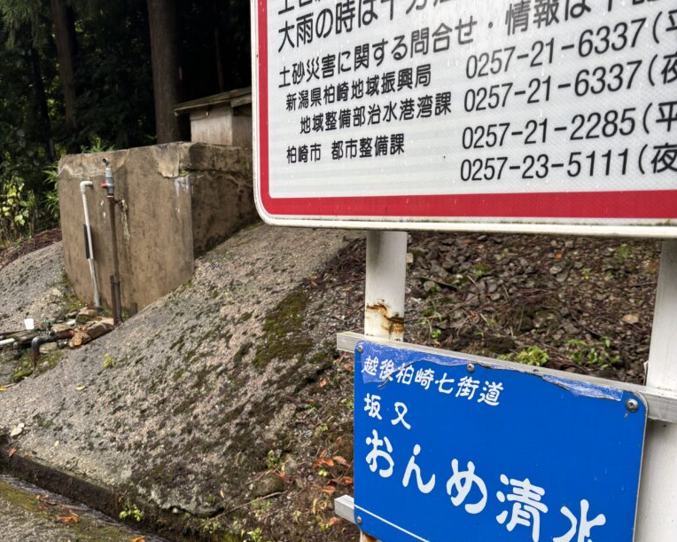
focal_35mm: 34
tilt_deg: -11.4
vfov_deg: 42.6
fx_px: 681
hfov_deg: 52.8
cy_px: 371
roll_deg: -0.1
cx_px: 338
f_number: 1.6
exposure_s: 1/121
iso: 40
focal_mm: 5.96
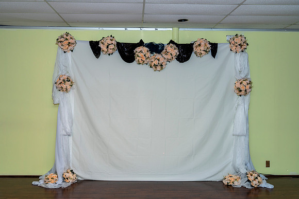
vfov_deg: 33.4
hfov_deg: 48.4
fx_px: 332
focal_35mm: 40
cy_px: 100
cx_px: 150
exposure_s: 1/160
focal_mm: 40
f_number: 4
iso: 400
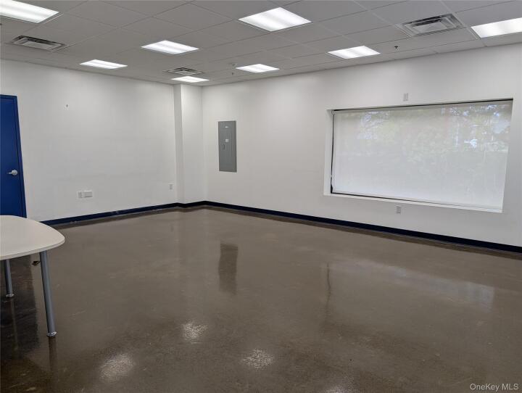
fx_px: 362
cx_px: 261
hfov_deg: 71.5
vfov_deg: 56.9
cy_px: 196
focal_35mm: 24
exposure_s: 1/225
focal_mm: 6.9
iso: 20
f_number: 1.68
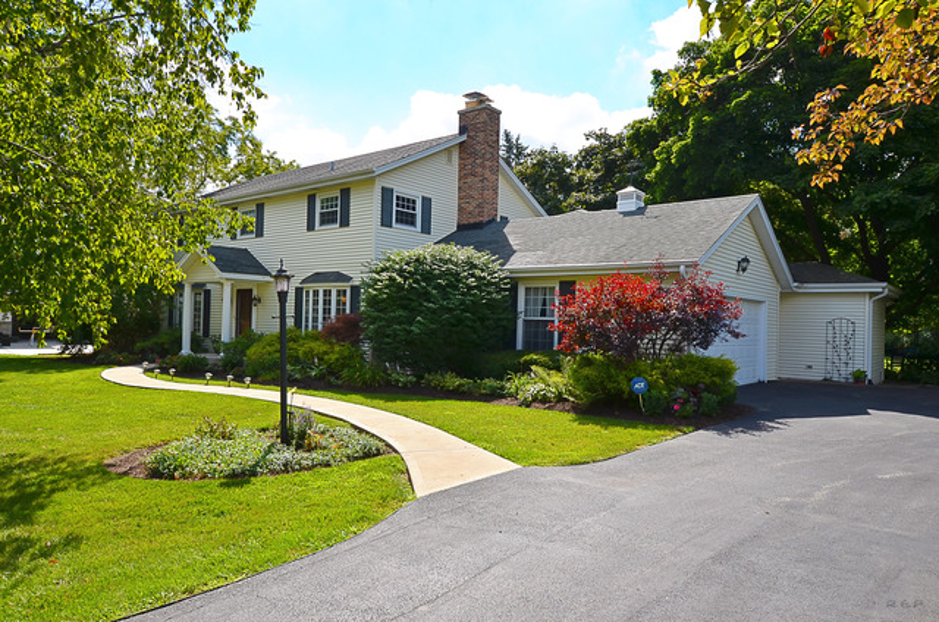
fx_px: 625
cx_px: 470
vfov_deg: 52.9
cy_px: 311
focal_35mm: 24
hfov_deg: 73.8
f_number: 8
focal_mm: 16
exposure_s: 1/250
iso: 110
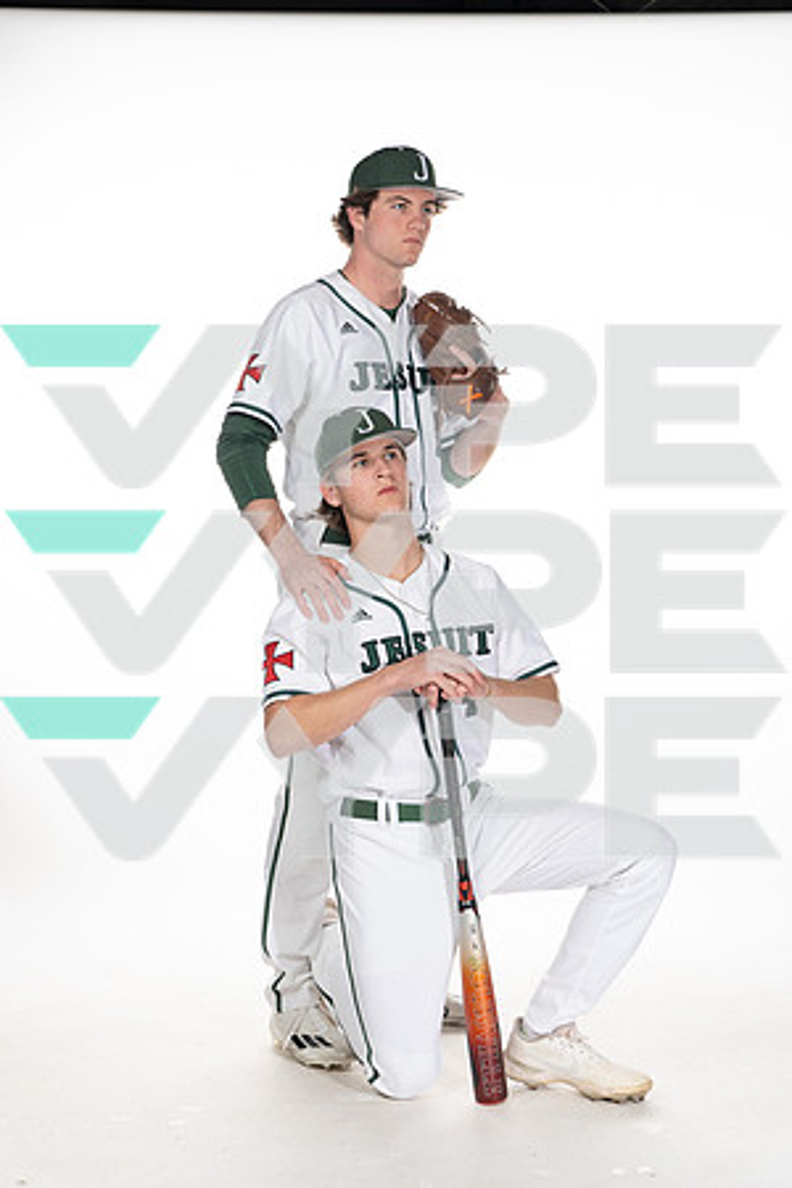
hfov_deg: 23.8
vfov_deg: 35.1
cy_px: 594
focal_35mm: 57
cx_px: 396
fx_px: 1881
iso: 400
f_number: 6.3
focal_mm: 57
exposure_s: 1/250
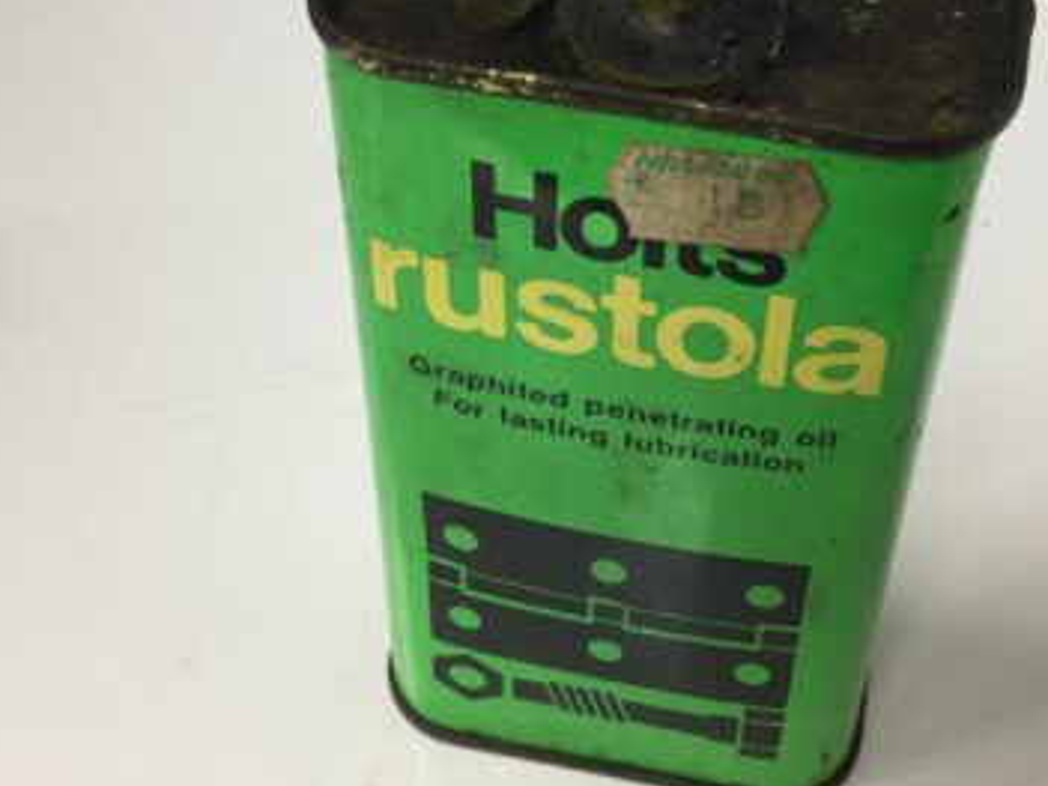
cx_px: 633
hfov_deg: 36.0
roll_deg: -2.5
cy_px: 182
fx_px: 1604
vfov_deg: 27.1
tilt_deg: -42.5
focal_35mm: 53
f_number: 2.4
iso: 50
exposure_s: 1/33
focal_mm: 3.3
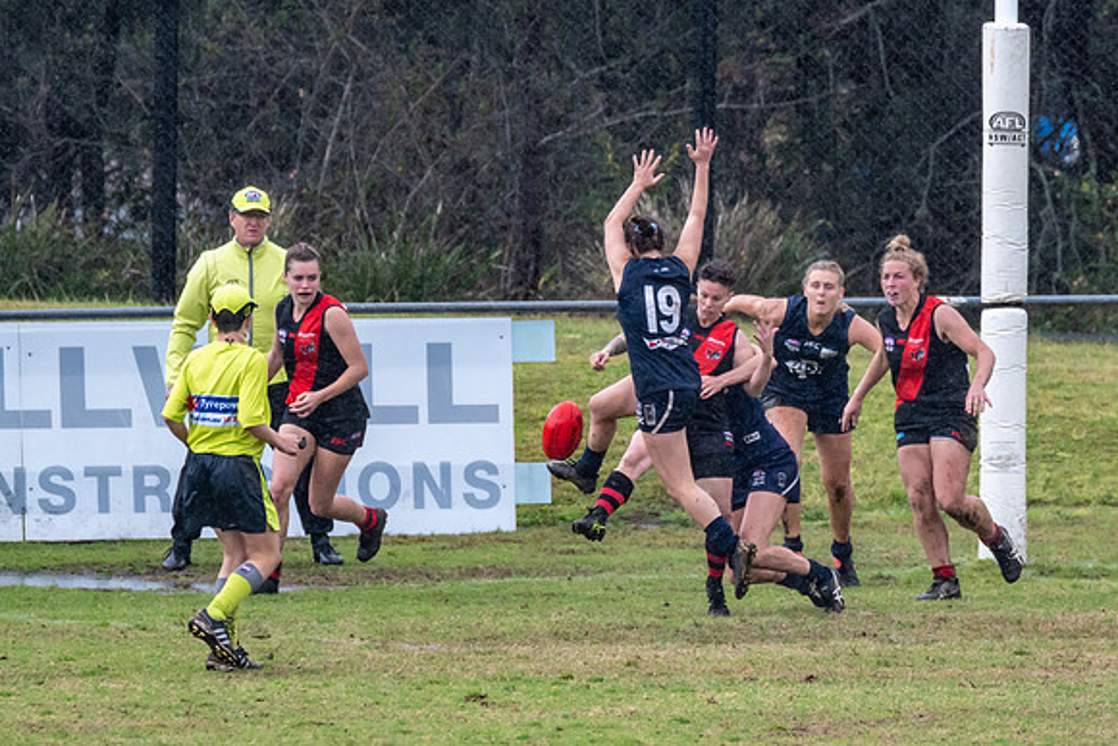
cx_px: 703
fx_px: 32466
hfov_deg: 2.0
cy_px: 467
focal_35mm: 1045
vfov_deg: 1.3
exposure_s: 1/800
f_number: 7.1
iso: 1000
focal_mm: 550
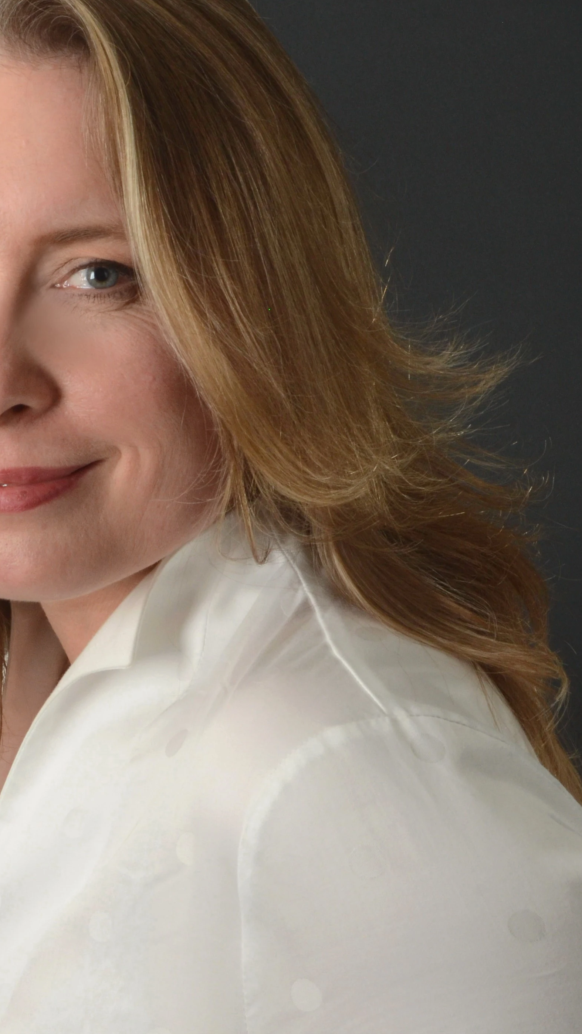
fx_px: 4168
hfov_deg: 8.0
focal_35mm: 152
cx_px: 24
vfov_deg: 14.1
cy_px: 620
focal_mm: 55
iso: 640
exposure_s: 1/160
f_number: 18
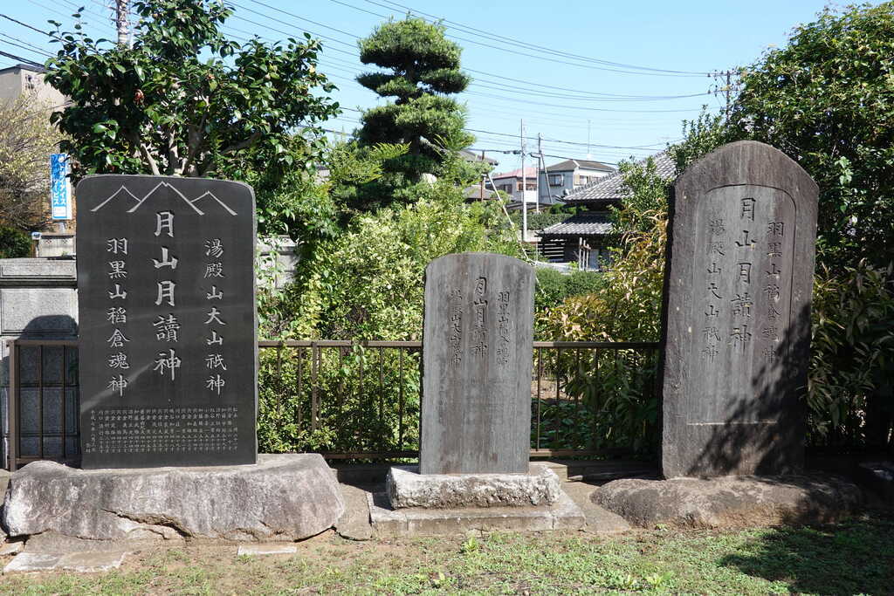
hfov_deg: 51.9
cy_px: 298
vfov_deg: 36.0
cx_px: 447
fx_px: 919
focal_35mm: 37
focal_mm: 13.56
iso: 125
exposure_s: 1/250
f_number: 5.6
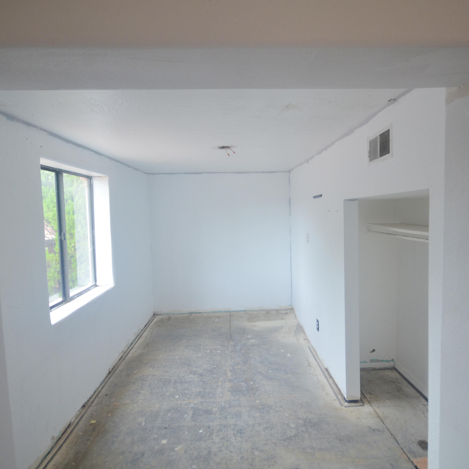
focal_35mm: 22
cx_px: 249
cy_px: 237
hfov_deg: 70.4
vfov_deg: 70.5
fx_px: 332
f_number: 4.5
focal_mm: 11
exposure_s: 1/80
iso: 400
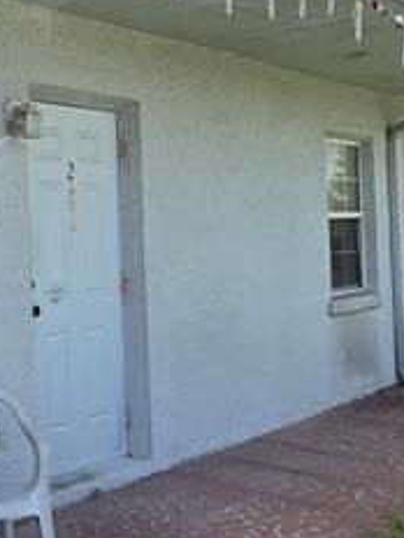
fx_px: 669
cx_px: -165
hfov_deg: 26.5
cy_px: 232
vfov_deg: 43.7
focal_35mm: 43
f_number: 2.2
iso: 50
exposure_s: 1/1245
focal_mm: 2.2
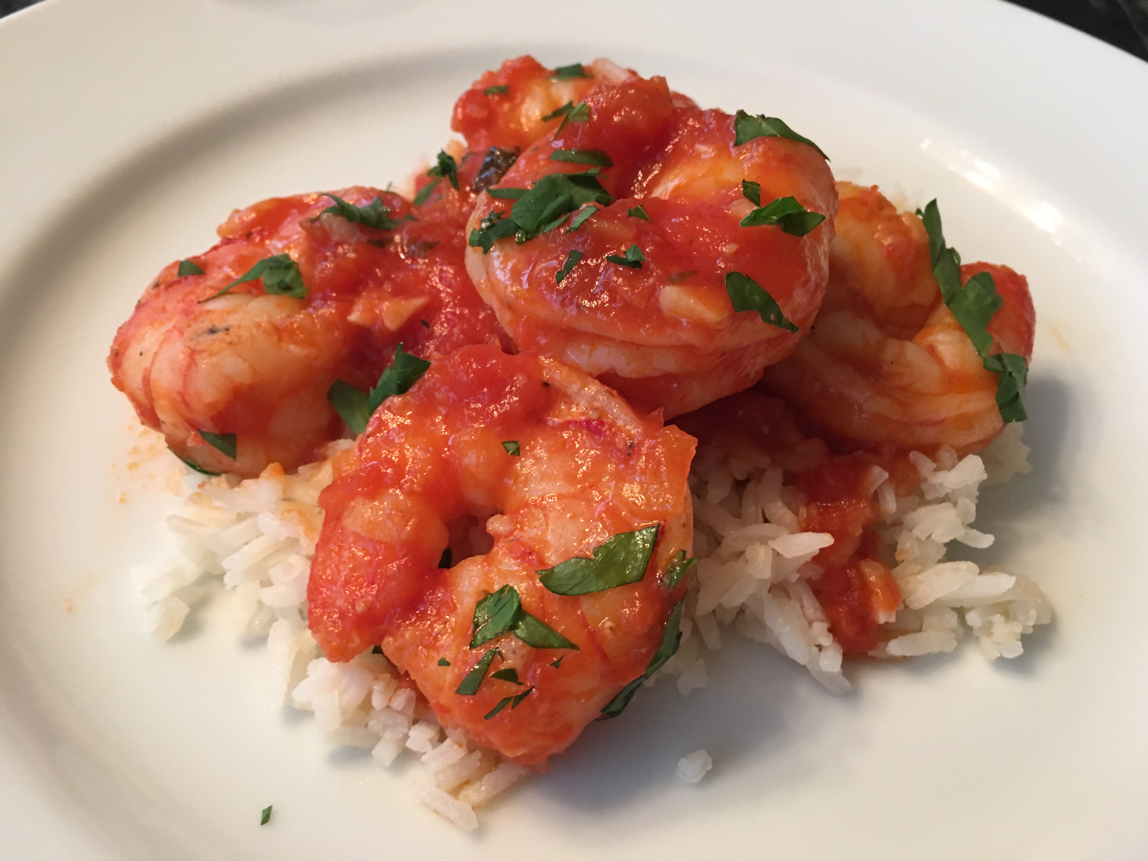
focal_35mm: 29
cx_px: 574
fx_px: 962
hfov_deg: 61.7
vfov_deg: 48.2
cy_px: 430
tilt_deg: -47.4
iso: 100
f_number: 2.2
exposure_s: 1/30
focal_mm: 4.15
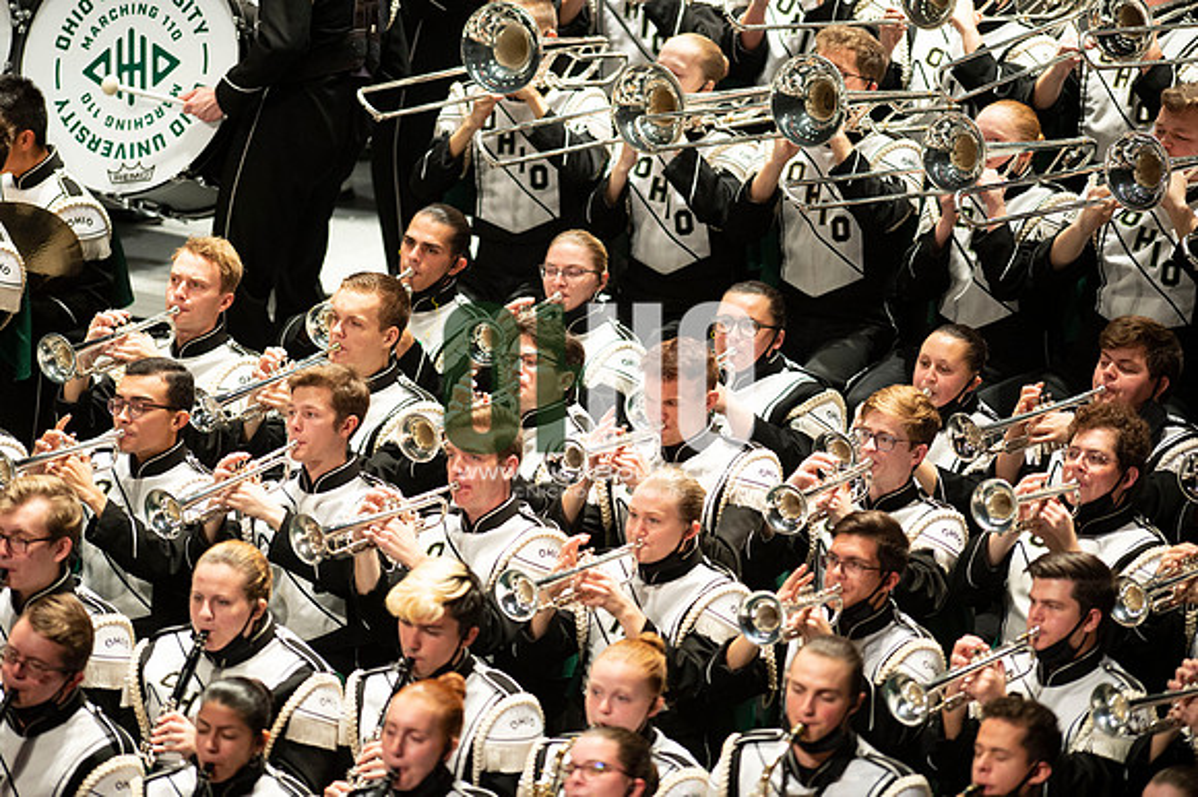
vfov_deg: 4.6
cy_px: 398
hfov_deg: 6.9
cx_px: 599
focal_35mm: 300
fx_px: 9977
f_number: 2.8
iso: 3200
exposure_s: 1/500
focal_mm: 300
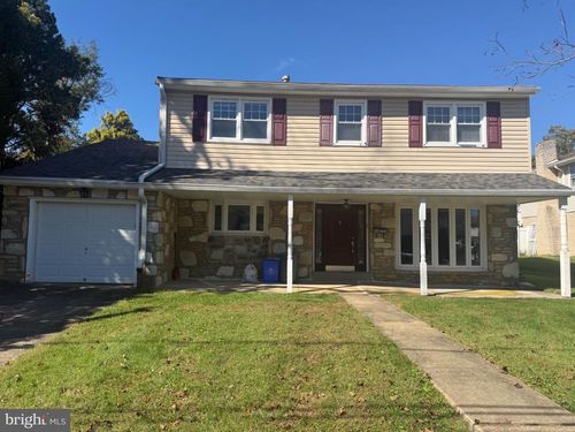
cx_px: 288
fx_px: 399
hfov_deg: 71.6
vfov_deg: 56.8
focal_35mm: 24
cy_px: 216
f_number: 1.78
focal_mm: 6.76
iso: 80
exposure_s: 1/3425
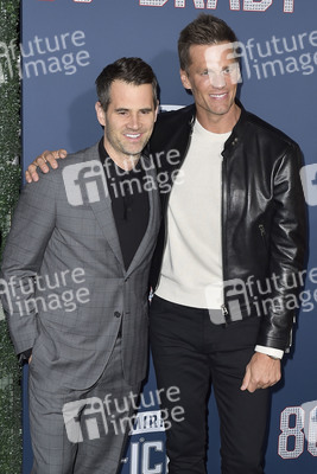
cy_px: 237
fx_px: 528
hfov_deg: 33.4
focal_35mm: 40
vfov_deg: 48.4
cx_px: 158
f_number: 6.3
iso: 500
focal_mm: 40
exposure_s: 1/250
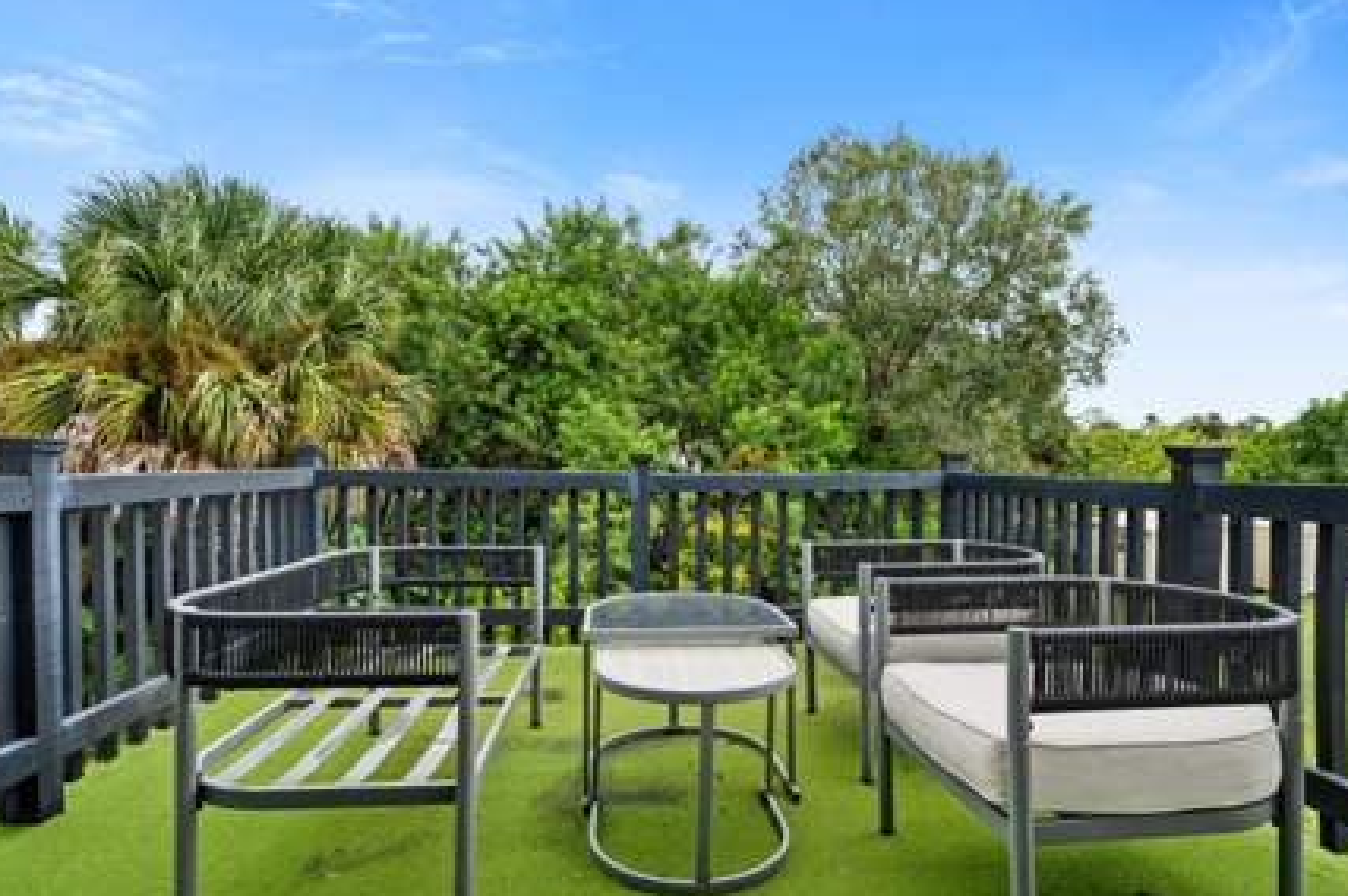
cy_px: 473
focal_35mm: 18
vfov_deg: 67.2
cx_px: 688
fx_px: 673
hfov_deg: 90.0
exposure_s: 1/50
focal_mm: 16
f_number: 8
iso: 800
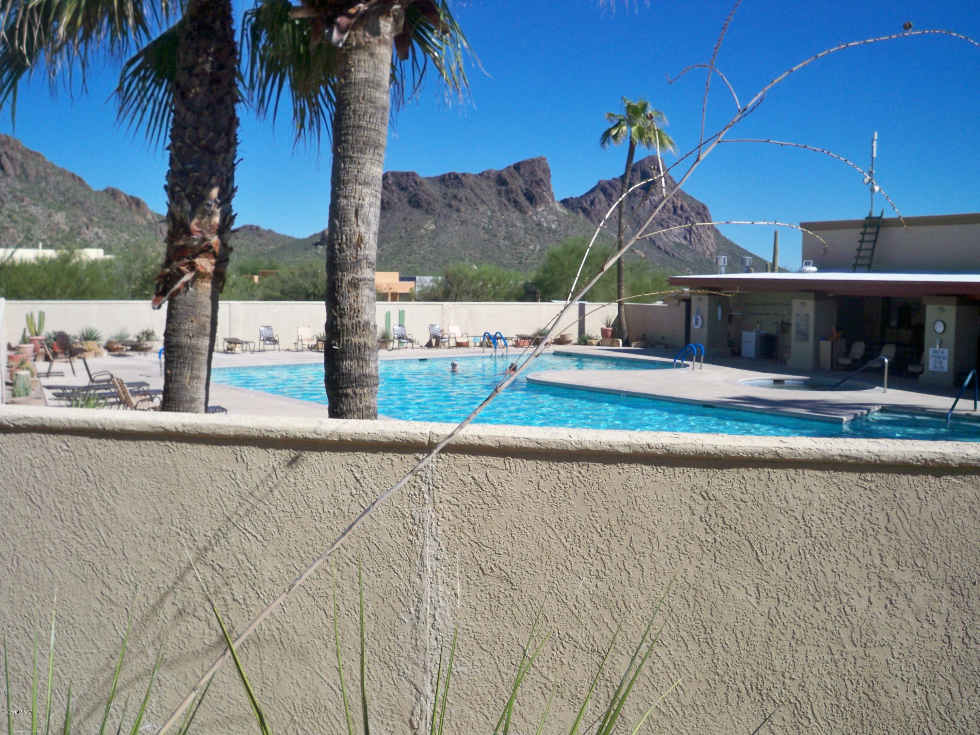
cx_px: 490
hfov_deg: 52.6
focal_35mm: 35
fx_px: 991
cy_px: 368
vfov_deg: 40.7
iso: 100
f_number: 4.7
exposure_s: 1/1000
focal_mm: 6.3
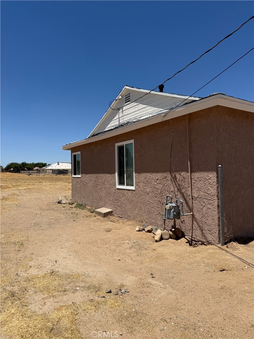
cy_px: 170
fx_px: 235
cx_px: 127
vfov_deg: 71.6
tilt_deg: +1.3
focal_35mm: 24
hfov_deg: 56.8
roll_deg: +0.6
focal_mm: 6.76
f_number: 1.78
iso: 80
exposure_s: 1/8130
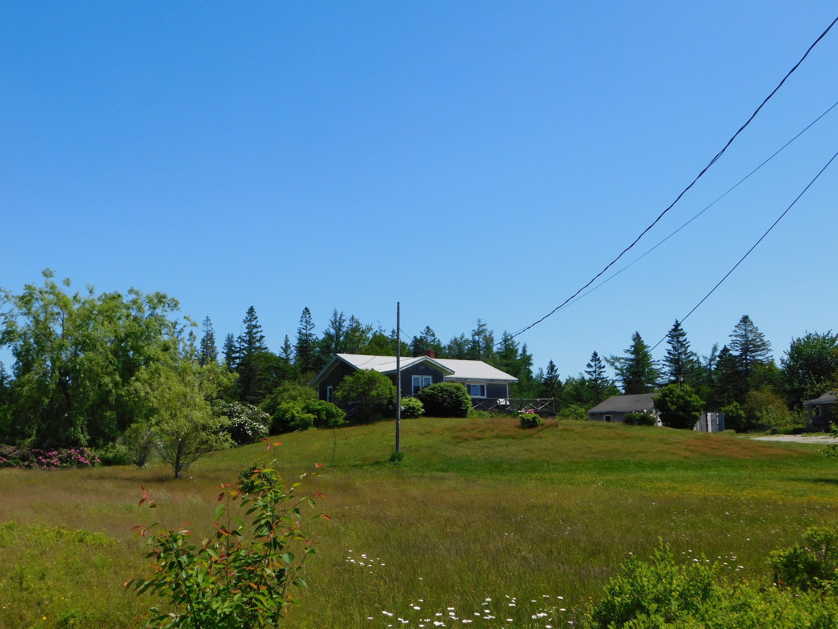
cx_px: 419
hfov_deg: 46.8
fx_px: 968
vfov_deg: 36.0
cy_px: 314
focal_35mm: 40
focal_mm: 7.1
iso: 125
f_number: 7.2
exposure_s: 1/400
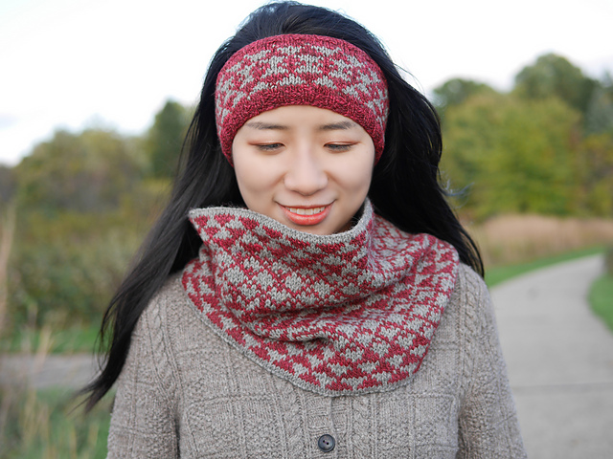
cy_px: 230
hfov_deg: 38.2
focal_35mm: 50
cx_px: 306
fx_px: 885
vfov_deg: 29.1
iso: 200
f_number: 2
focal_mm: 25
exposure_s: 1/800
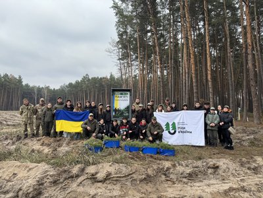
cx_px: 132
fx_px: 182
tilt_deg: +3.4
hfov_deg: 71.6
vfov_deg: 56.8
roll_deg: -0.3
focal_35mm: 24
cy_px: 99
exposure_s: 1/1112
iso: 80
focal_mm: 6.76
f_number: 1.78
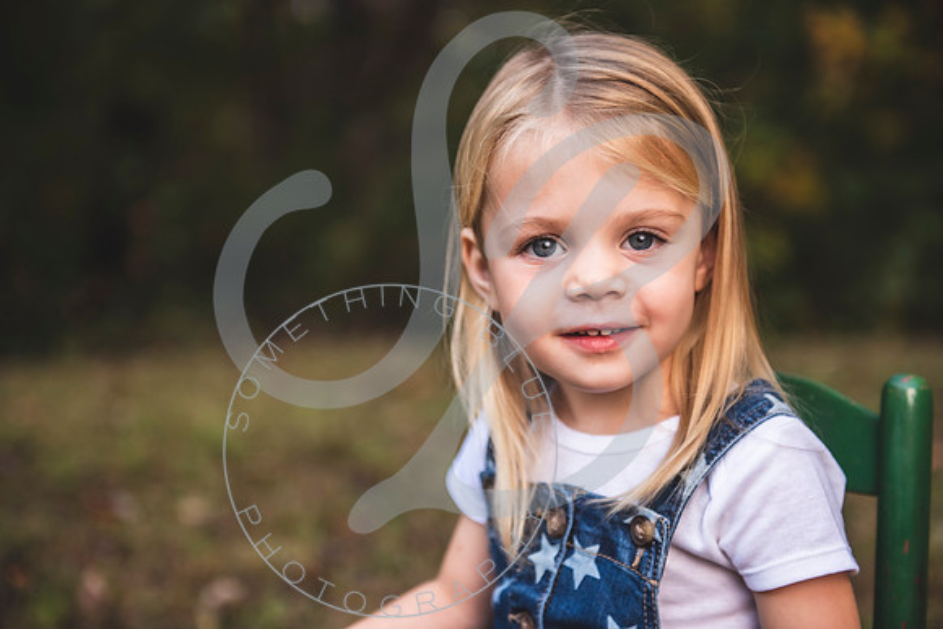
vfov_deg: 19.5
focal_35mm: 70
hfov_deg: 28.8
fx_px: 1834
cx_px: 472
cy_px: 314
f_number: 2.8
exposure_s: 1/200
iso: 100
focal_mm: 70
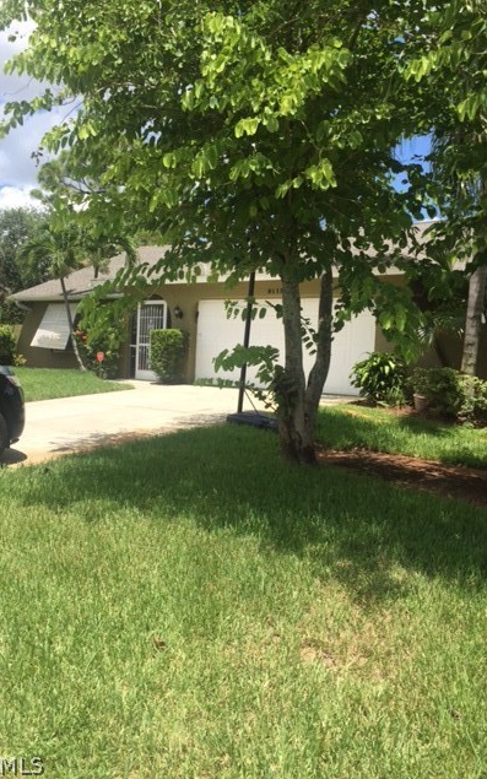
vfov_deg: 61.2
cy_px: 390
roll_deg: -2.9
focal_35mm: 31
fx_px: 658
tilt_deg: -1.0
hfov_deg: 40.5
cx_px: 211
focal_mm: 4.15
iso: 32
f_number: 2.2
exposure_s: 1/1522
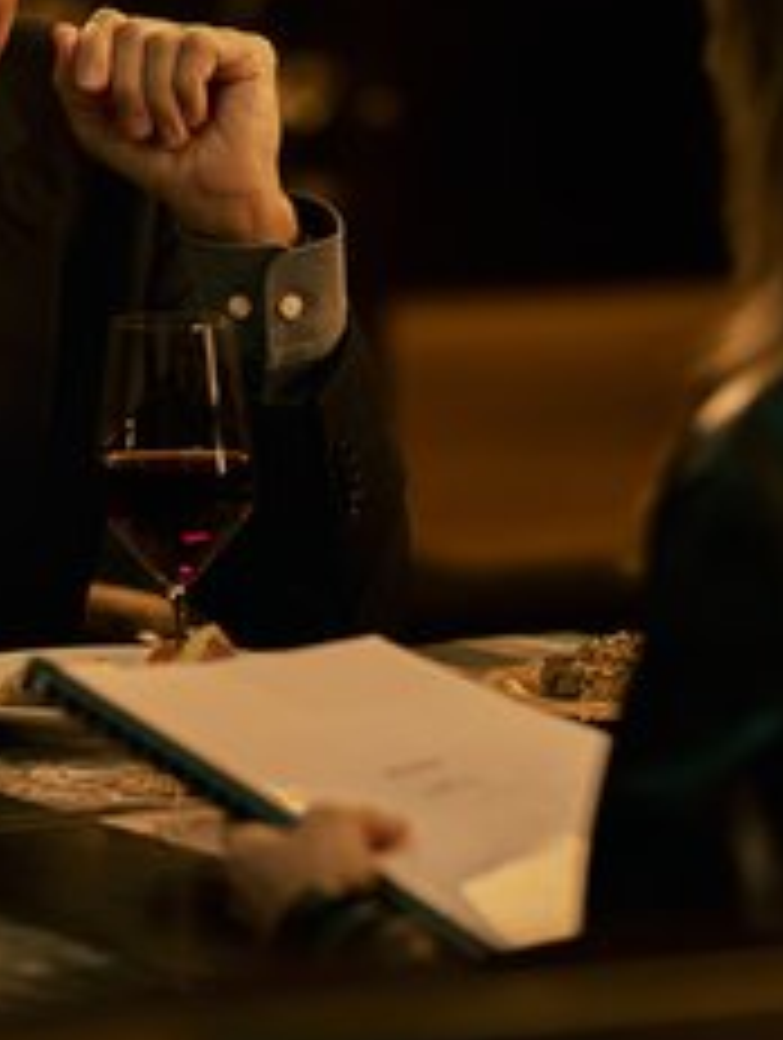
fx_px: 8602
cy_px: 108
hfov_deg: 5.2
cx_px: 274
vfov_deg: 6.9
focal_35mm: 286
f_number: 1.4
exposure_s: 1/160
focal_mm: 85
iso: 1000
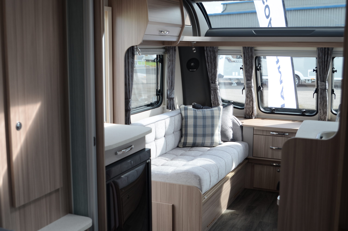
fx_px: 449
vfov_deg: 28.8
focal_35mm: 46
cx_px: 174
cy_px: 116
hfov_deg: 42.4
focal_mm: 31
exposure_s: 1/60
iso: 100
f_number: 4
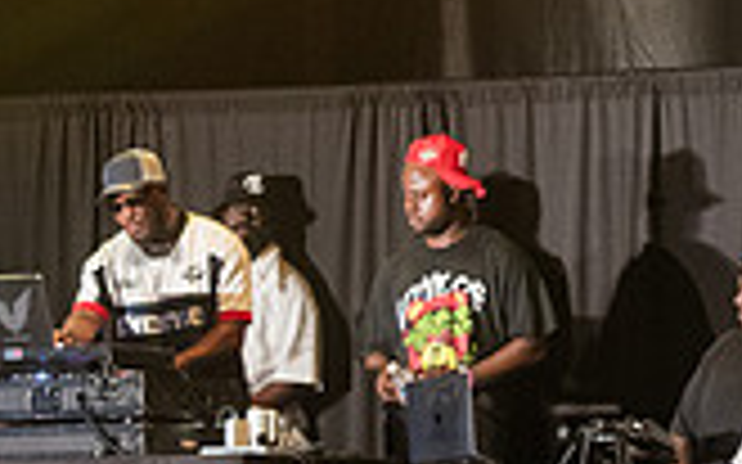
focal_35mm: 715
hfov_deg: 2.9
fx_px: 14454
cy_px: 403
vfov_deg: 1.8
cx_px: -427
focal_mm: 200
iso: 5000
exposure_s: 1/400
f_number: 3.5
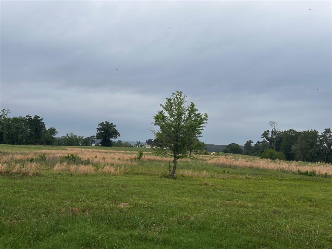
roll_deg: -2.8
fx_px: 460
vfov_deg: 30.3
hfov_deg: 39.7
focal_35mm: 48
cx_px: 166
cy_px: 124
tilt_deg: +2.9
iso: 64
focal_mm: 6.86
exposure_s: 1/1590
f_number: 1.78
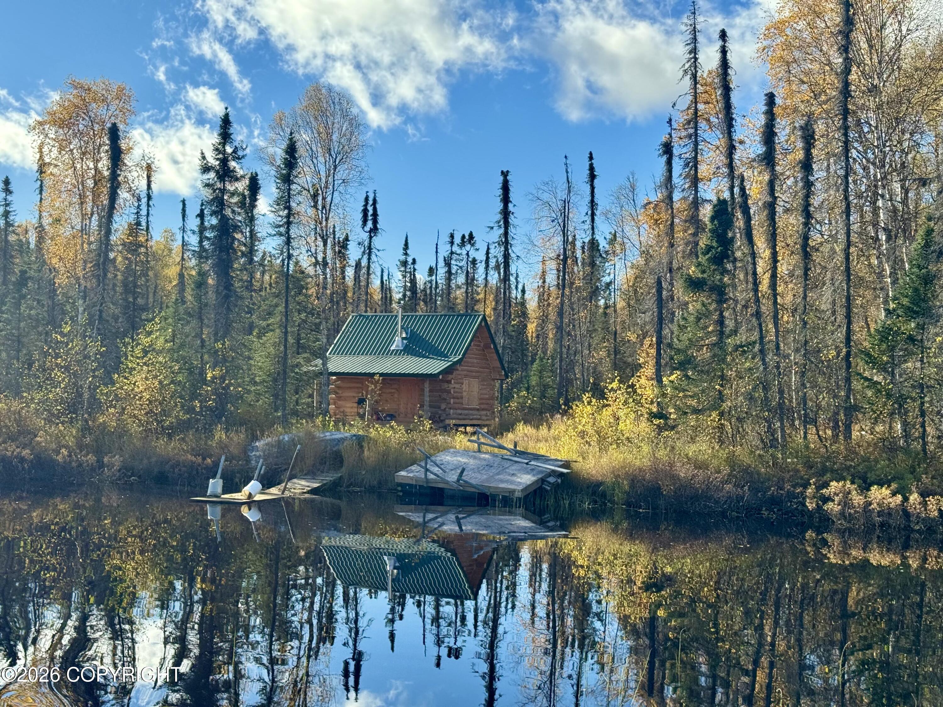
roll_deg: -2.1
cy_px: 354
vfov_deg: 30.3
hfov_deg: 39.7
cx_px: 472
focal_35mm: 48
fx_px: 1308
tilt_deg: +1.8
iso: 64
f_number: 1.78
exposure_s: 1/3817
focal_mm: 6.76
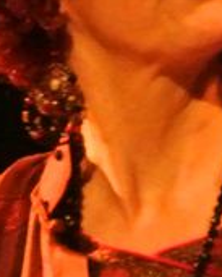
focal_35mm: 1150
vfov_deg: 1.7
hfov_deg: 1.3
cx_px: -99
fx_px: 9436
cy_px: 121
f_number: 5.3
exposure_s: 1/60
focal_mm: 97.2
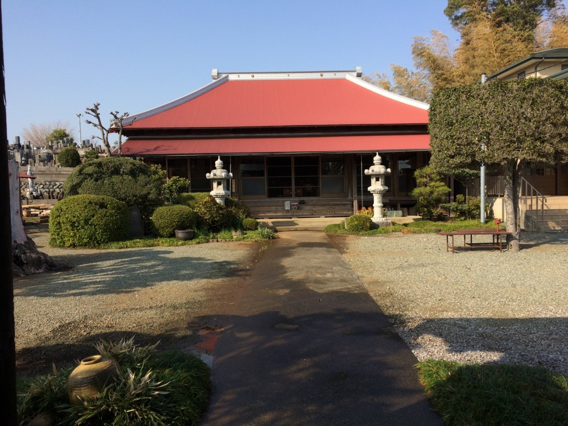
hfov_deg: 61.7
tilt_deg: -4.8
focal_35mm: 29
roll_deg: +2.1
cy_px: 213
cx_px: 284
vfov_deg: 48.2
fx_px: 476
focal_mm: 4.15
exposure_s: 1/1368
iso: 32
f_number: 2.2
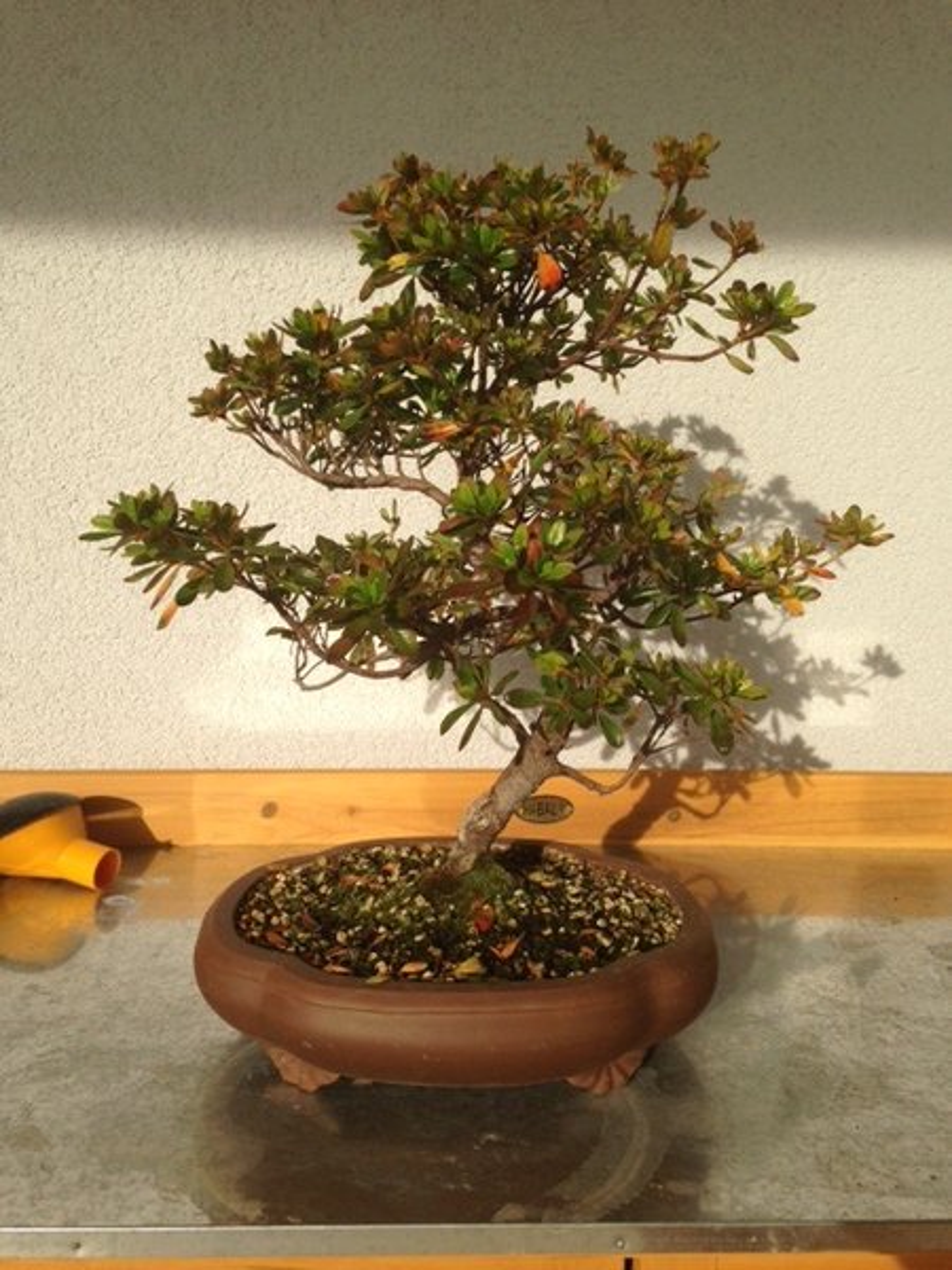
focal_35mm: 33
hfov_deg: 42.9
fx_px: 1210
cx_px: 476
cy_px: 635
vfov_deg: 55.4
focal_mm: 4.12
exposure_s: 1/2008
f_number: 2.4
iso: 50
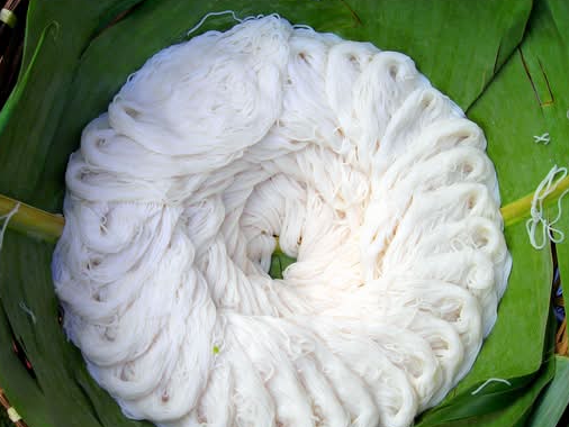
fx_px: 724
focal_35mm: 44
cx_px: 267
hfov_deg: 42.9
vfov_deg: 32.9
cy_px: 239
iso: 50
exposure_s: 1/159
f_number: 3.2
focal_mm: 6.3
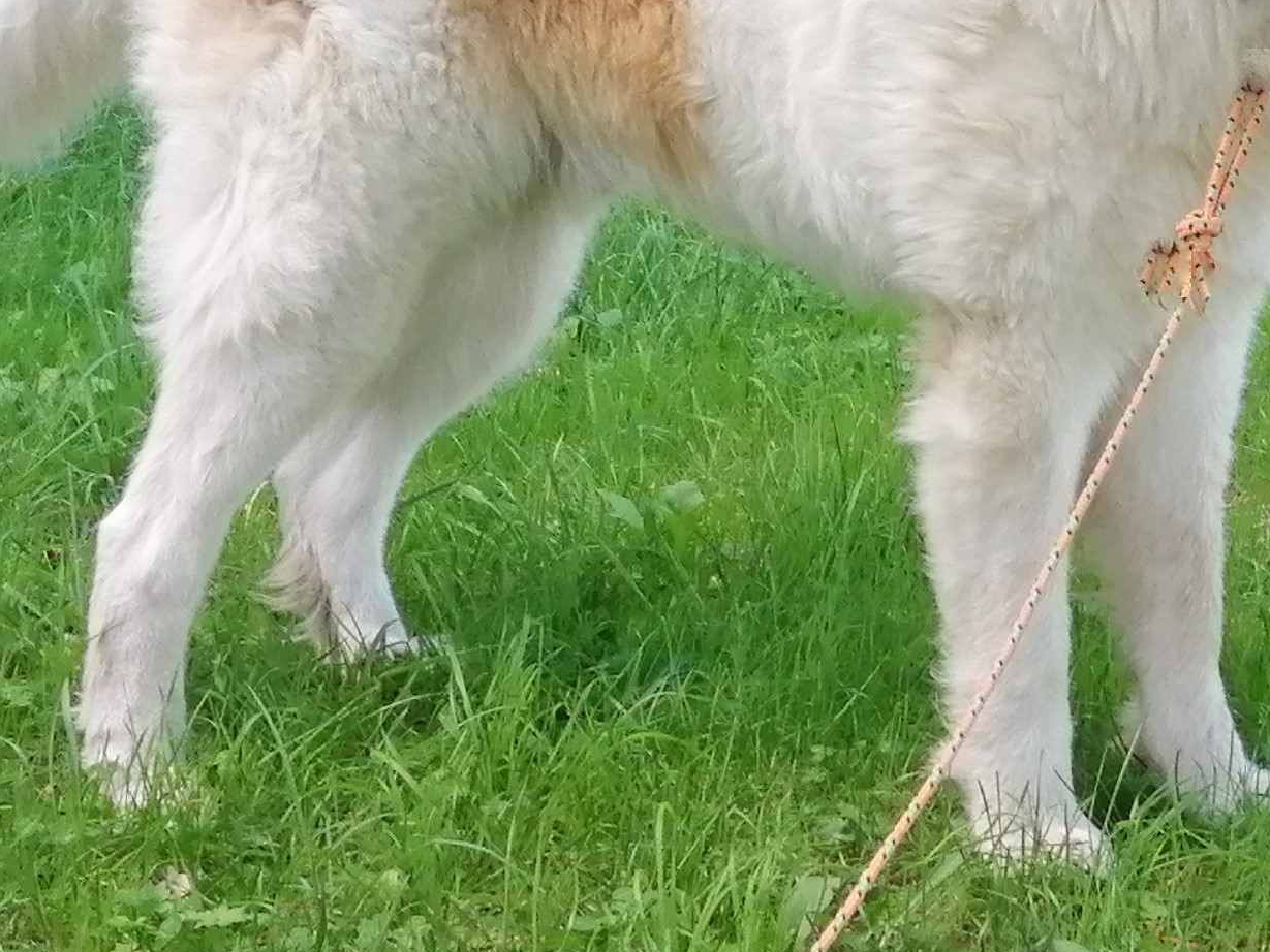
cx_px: 853
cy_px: 183
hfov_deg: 30.5
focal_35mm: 63
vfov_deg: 22.9
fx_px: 2312
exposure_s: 1/100
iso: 80
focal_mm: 3.6
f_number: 1.8
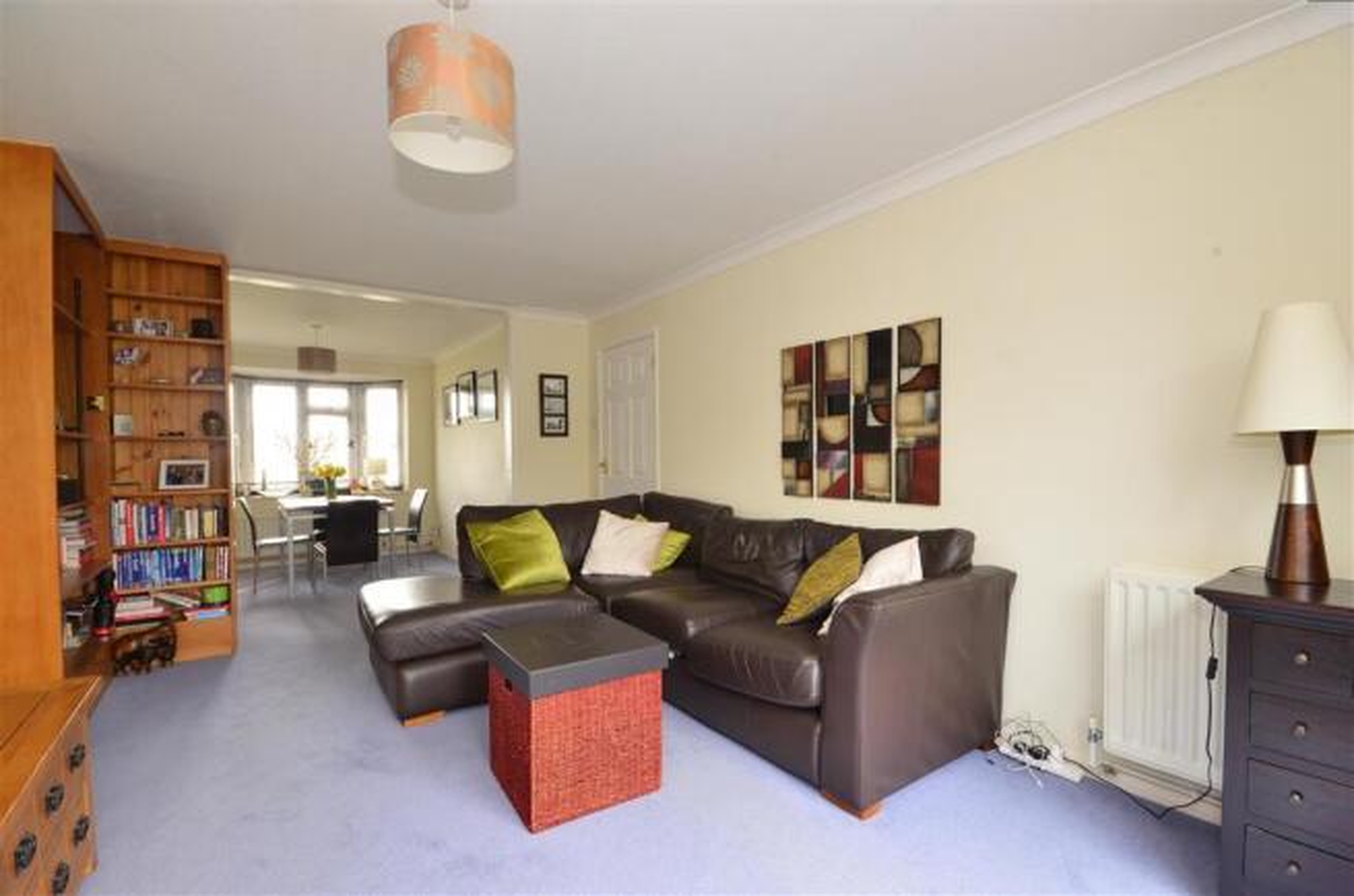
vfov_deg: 77.0
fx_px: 563
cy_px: 448
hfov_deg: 100.5
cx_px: 677
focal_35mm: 15
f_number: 11
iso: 640
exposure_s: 1/5
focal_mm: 10
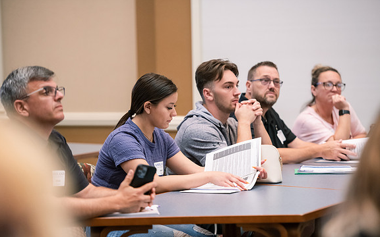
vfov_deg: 8.5
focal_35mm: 154
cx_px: 190
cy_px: 125
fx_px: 1595
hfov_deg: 13.6
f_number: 2.8
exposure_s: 1/160
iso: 2500
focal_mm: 150
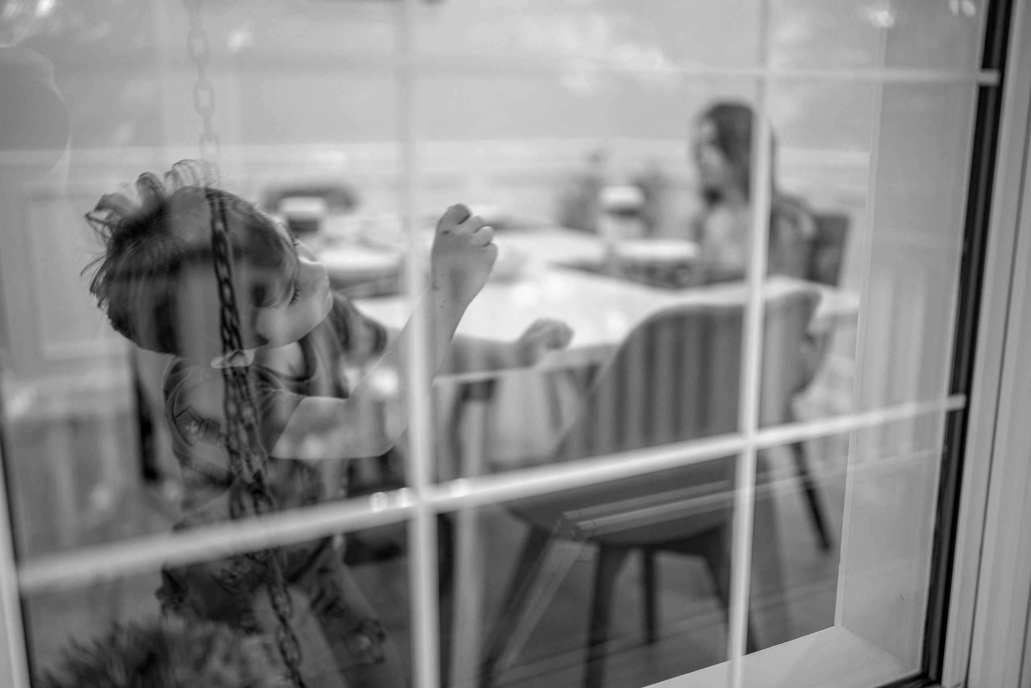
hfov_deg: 54.4
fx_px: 1002
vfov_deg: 37.9
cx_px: 516
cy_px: 344
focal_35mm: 35
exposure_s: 1/200
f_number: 1.2
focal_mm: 35
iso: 200
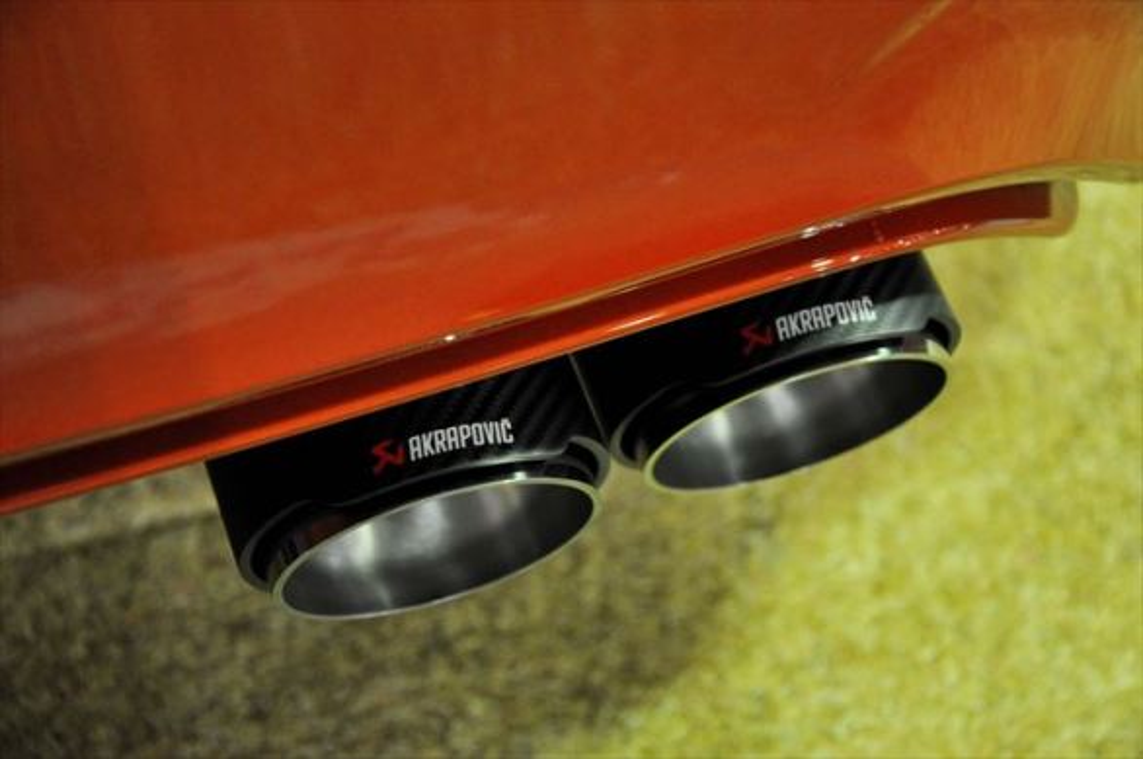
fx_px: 3139
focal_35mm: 99
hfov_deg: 20.6
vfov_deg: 13.8
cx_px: 572
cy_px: 380
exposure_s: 1/15
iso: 1600
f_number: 5.3
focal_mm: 66
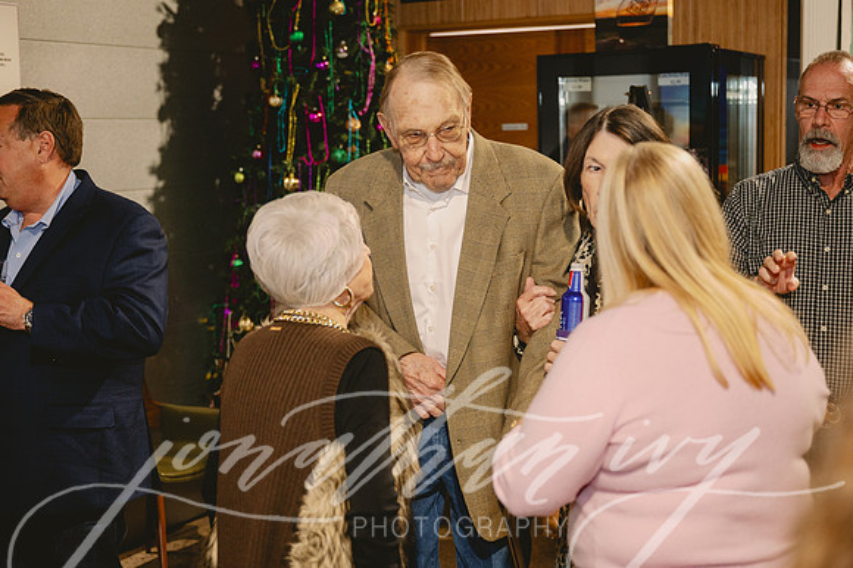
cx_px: 426
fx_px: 1302
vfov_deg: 24.6
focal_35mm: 55
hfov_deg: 36.3
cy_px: 284
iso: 2000
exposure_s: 1/200
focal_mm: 55
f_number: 2.8
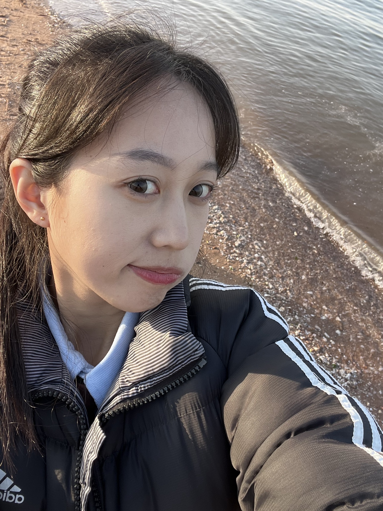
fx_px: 443
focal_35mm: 30
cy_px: 256
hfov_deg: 46.8
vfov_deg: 60.0
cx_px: 192
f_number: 2.2
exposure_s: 1/168
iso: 25
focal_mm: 2.71
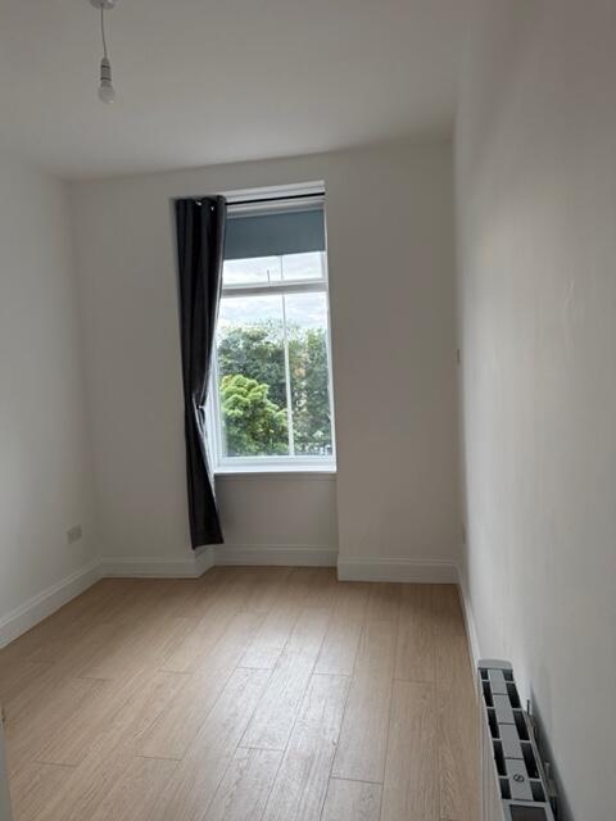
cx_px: 308
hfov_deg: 56.8
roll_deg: +3.1
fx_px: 569
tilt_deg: -5.6
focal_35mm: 24
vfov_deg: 71.6
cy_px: 410
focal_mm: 6.76
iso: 200
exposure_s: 1/240
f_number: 1.78
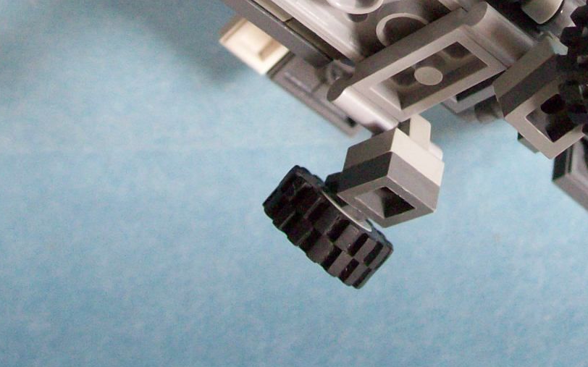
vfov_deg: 13.6
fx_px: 1506
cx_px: 364
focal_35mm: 94
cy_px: -53
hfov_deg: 22.0
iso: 160
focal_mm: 7.6
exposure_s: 1/25.9
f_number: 3
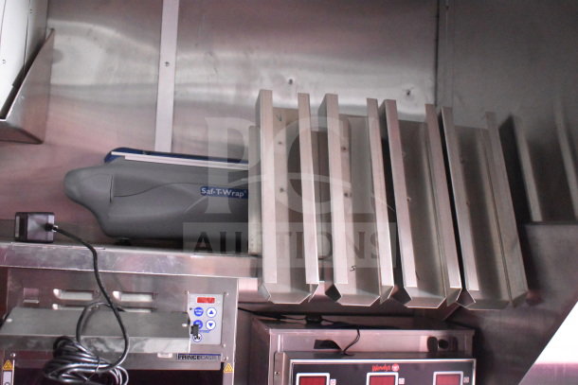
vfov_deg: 35.5
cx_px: 289
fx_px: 602
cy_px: 192
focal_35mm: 38
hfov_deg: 51.3
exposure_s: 1/40
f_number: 4
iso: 11400
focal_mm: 25
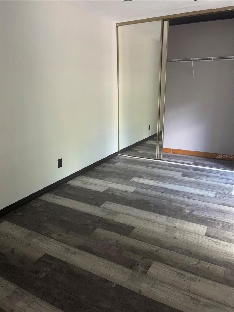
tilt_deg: -15.2
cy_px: 156
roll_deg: +1.2
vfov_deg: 67.3
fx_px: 234
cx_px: 117
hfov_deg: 53.1
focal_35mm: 26
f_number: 1.6
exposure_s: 1/17
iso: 80
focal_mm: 5.96
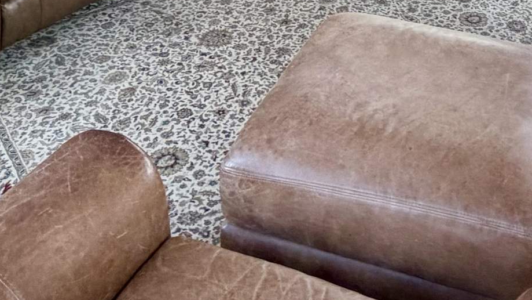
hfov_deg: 39.2
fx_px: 719
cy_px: -204
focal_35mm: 51
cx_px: 413
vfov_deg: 19.2
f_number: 2.2
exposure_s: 1/120
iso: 160
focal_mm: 2.22
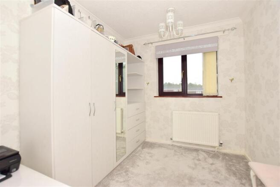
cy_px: 94
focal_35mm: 15
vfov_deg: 77.3
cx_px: 140
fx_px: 117
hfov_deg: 100.4
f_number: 5.6
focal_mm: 10
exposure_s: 1/125
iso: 400
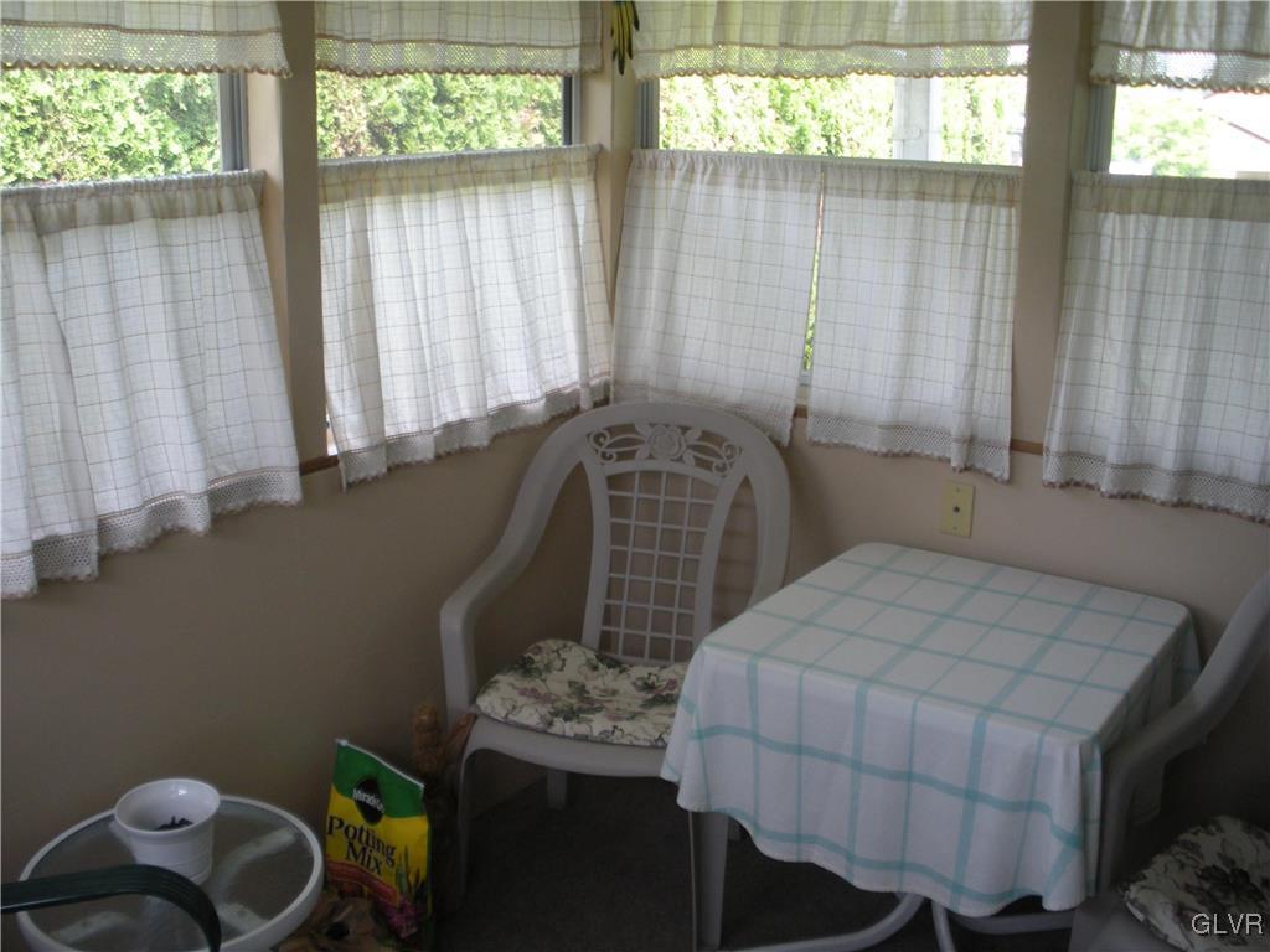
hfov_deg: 51.4
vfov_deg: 39.7
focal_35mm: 36
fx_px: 1321
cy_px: 476
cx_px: 635
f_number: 3.5
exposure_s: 1/71.4
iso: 130
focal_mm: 6.3
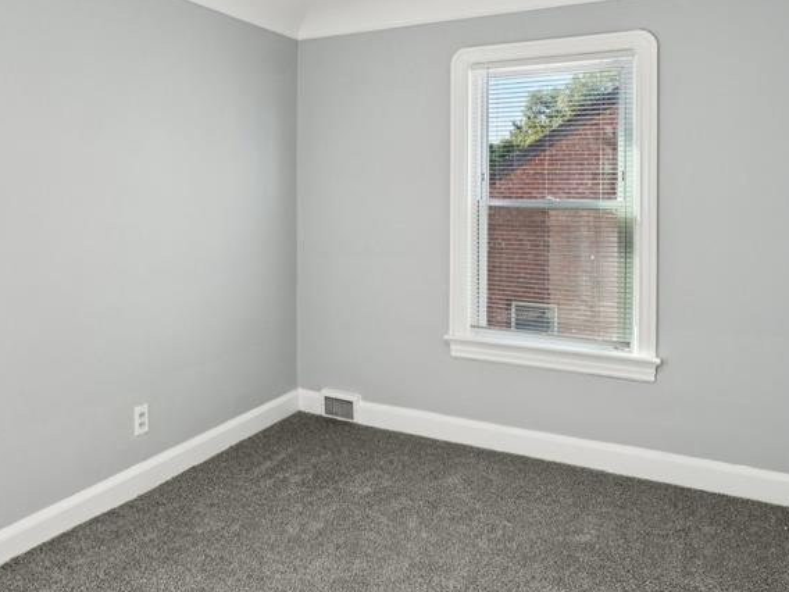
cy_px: 203
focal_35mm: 26
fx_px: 593
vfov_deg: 52.2
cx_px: 339
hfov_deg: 67.0
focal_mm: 10
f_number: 8
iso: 200
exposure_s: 1/30
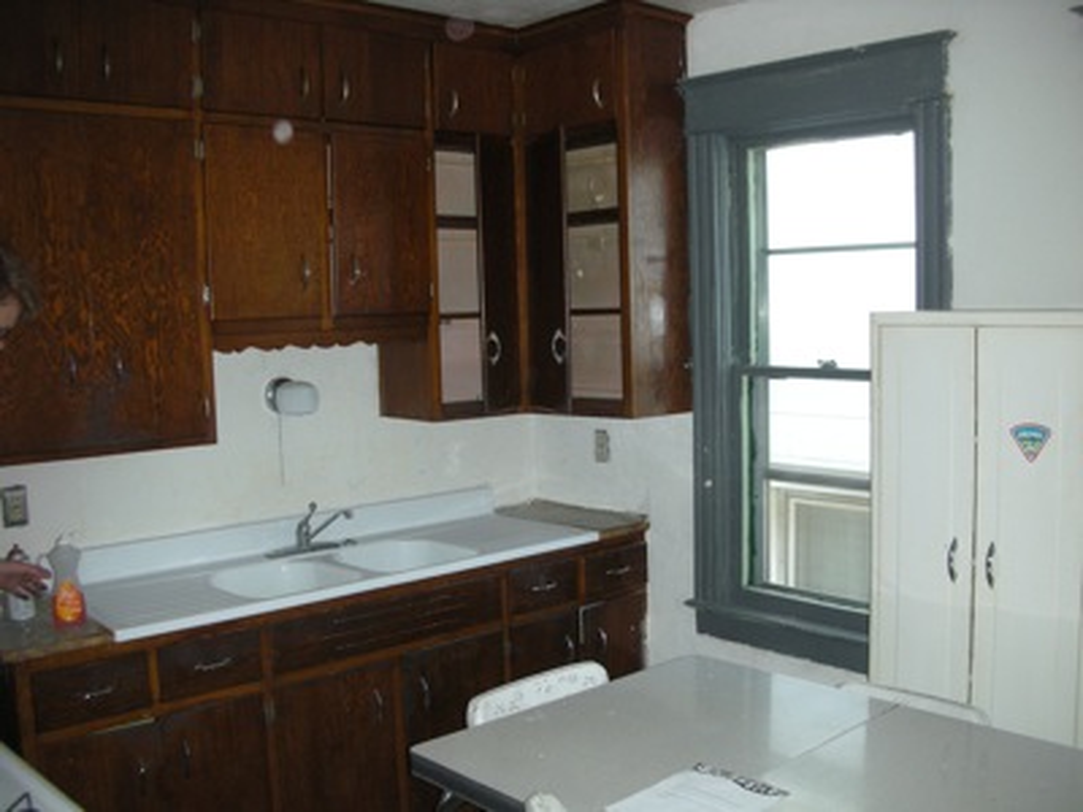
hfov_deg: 52.6
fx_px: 1095
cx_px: 542
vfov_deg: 40.7
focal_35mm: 35
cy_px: 406
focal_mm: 5.8
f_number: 2.8
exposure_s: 1/60
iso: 145
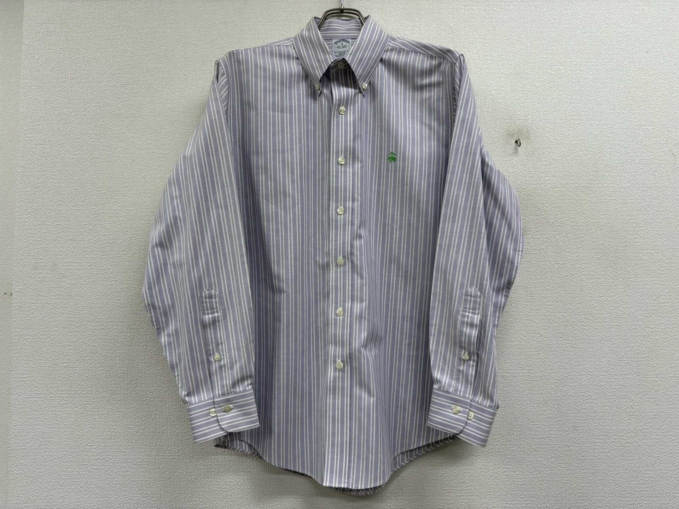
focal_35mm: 26
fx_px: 510
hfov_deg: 67.3
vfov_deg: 53.1
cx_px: 340
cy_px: 254
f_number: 1.6
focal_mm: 5.96
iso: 50
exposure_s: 1/121
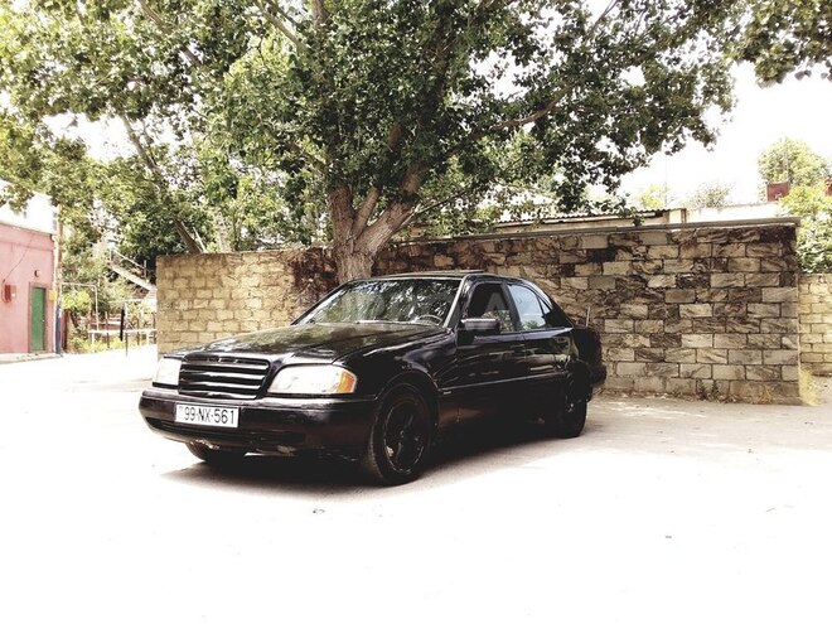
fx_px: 745
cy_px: 312
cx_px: 416
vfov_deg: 45.4
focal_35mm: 31
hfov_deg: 58.4
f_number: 2.2
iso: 40
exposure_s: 1/431
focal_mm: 3.3
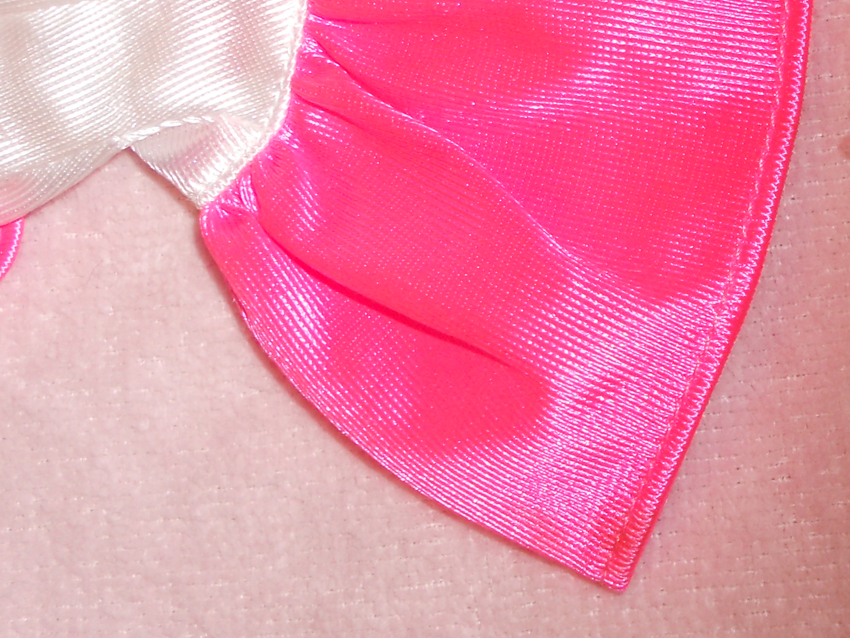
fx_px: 1817
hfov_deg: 24.9
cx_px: 872
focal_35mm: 74
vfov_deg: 19.9
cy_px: 261
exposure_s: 1/25
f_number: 3.5
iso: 80
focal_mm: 5.8
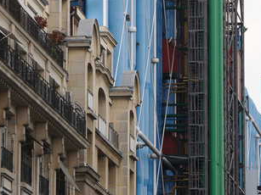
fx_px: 2532
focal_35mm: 336
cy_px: 53
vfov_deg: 4.4
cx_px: 154
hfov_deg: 5.9
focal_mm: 112
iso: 200
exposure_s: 1/250
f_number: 8
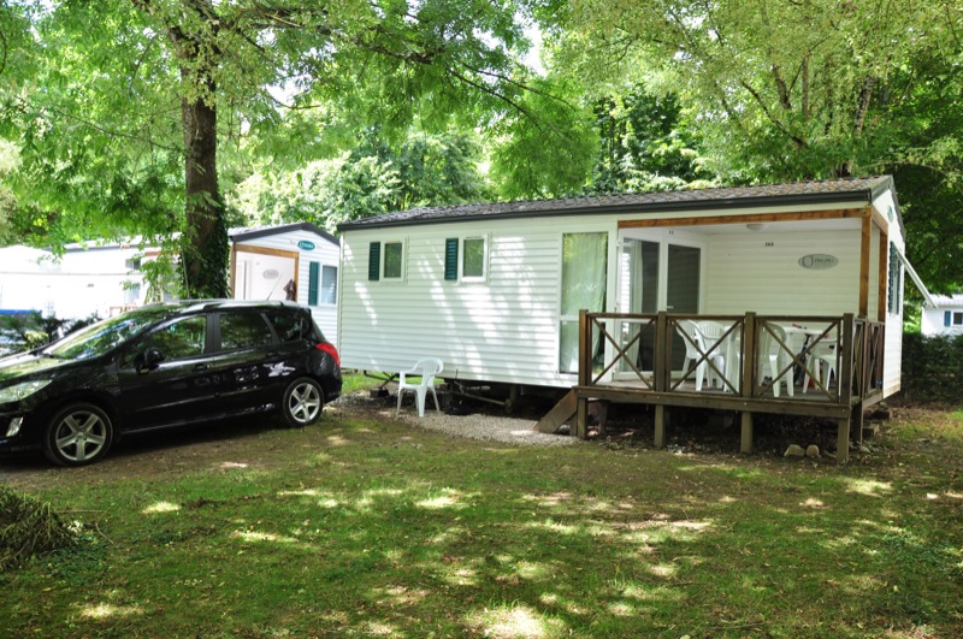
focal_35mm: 27
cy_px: 320
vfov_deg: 47.8
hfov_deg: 67.5
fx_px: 721
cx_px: 482
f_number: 8
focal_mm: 18
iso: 400
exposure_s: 1/80
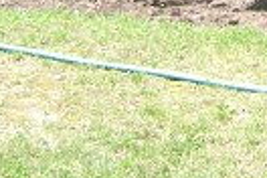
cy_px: -222
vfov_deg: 6.7
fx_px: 1461
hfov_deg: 9.7
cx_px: 530
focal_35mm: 197
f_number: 2.8
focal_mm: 8
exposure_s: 1/500
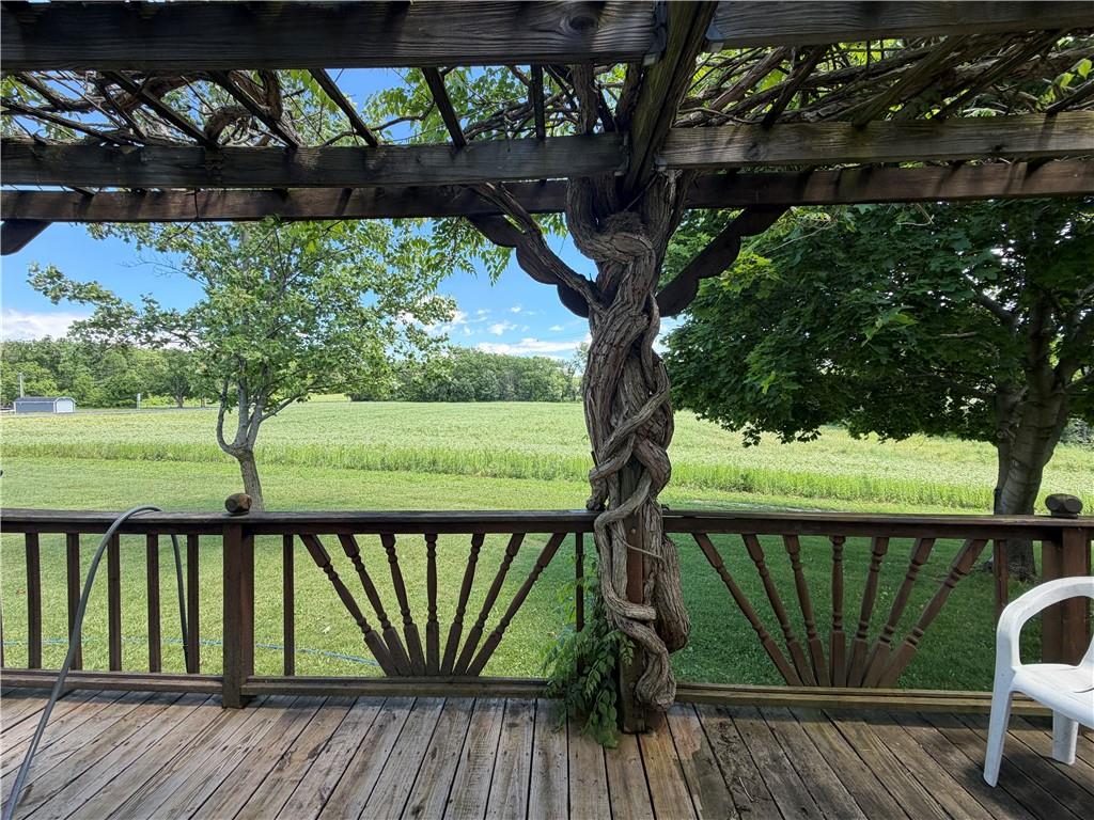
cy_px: 410
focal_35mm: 14
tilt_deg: -1.6
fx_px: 442
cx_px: 547
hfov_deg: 102.1
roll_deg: +0.5
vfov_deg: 85.7
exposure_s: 1/256
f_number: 2.2
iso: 40
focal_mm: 2.22
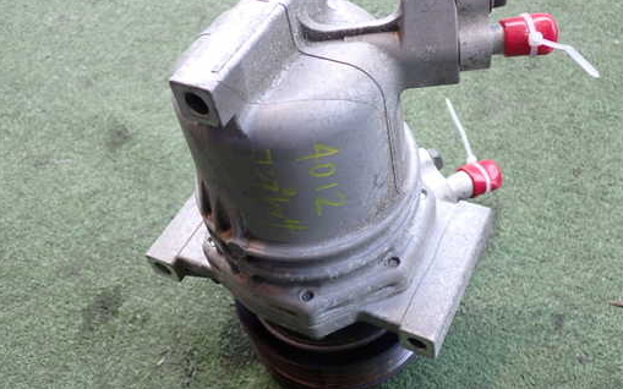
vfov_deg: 32.0
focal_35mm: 40
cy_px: 180
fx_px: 679
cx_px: 343
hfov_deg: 49.2
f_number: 2.4
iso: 200
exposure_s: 1/80
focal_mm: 5.79
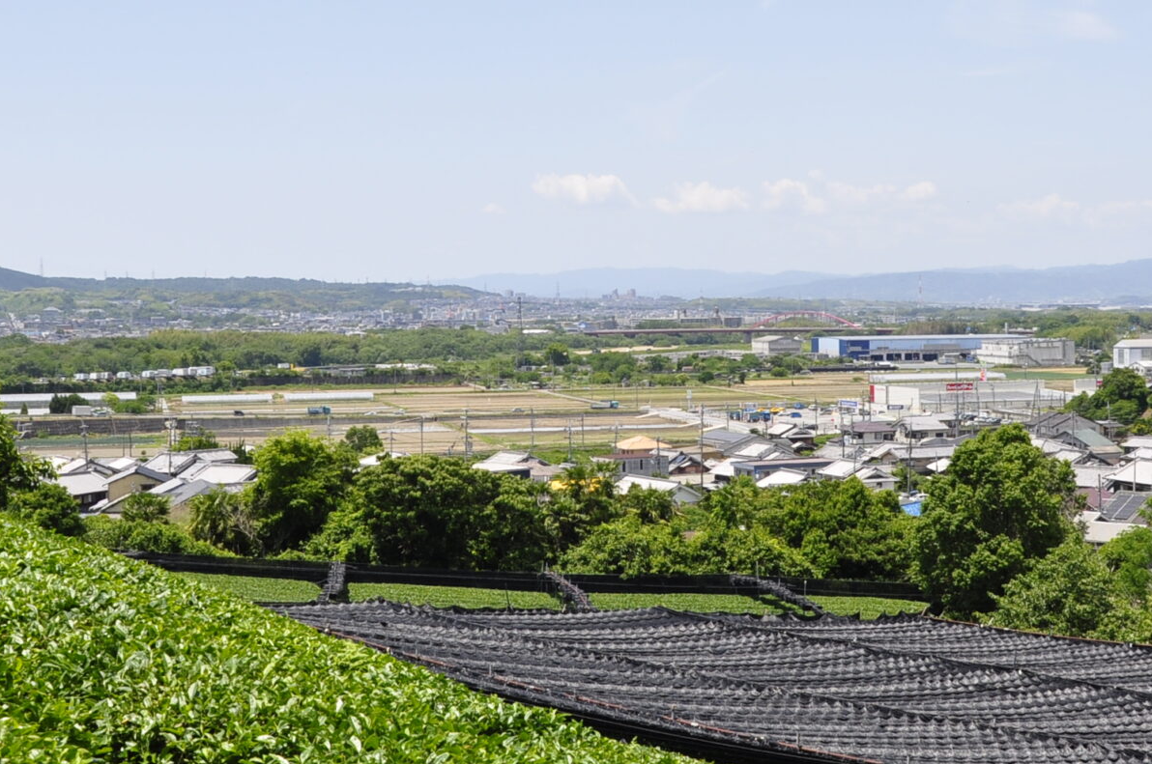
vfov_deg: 23.3
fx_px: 1853
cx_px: 646
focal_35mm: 58
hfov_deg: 34.5
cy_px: 311
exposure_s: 1/250
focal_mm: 18
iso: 200
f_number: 10
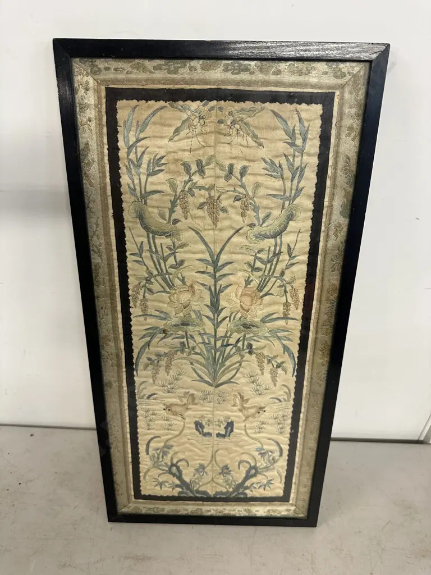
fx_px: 398
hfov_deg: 56.8
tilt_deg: -36.3
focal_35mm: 24
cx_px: 216
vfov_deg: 71.6
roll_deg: -2.0
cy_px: 288
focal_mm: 6.86
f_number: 1.78
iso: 160
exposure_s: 1/50
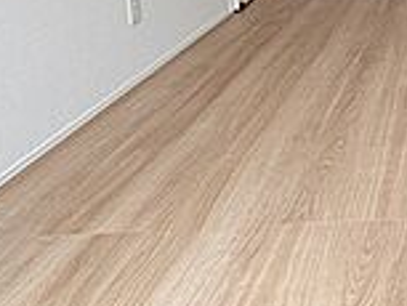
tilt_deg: -6.5
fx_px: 647
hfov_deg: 30.0
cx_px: 484
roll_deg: +2.7
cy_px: -80
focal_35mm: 55
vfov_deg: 23.8
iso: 40
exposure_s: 1/109
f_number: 2.2
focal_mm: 2.22
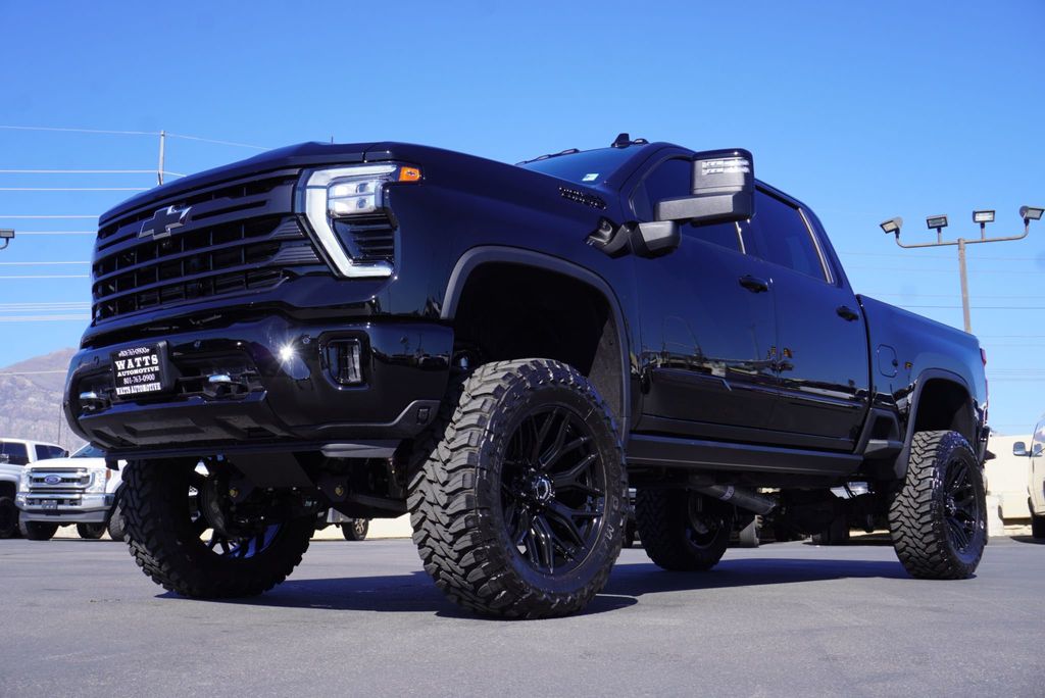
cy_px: 349
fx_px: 1089
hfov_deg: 51.3
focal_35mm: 38
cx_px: 522
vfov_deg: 35.5
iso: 100
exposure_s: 1/125
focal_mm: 25
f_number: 9
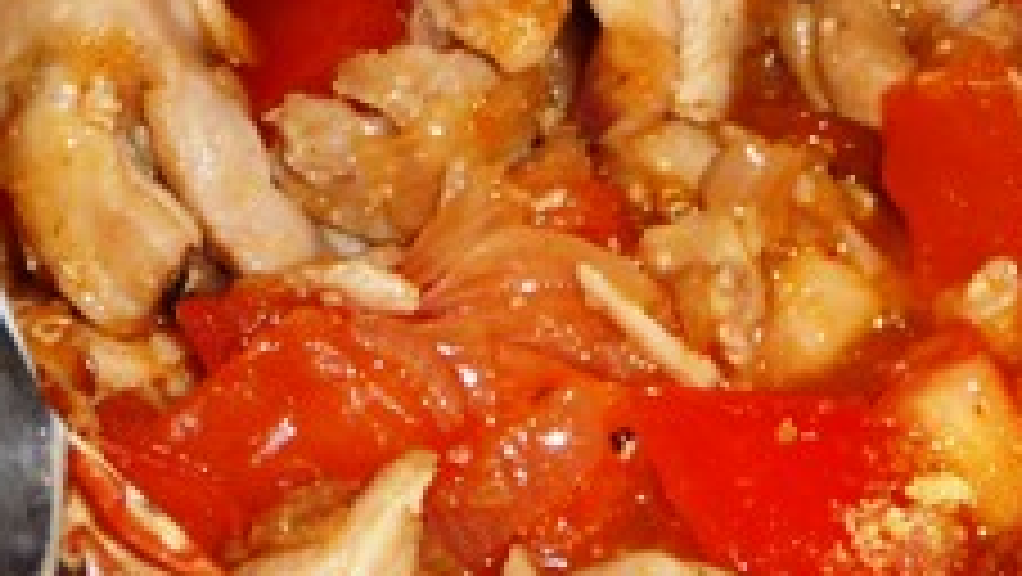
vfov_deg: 7.2
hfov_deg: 12.6
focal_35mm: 169
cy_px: 639
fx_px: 4582
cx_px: 896
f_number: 4.3
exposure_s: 1/30
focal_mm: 9.3
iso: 100
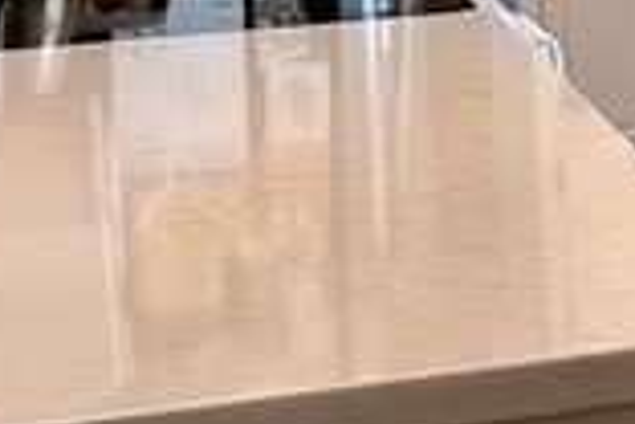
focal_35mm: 164
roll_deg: +2.1
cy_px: -135
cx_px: 1307
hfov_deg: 11.2
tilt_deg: -5.1
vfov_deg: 8.3
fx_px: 2893
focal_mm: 6.86
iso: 100
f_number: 1.78
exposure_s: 1/120
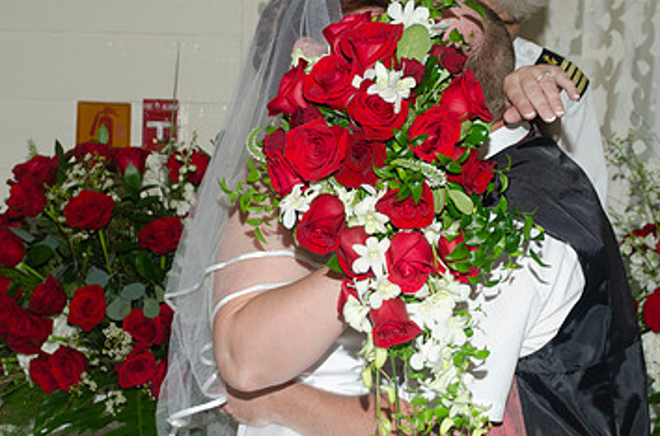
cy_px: 216
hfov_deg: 17.4
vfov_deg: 11.5
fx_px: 2158
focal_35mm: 118
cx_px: 384
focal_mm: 48
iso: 400
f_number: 5.6
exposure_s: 1/250
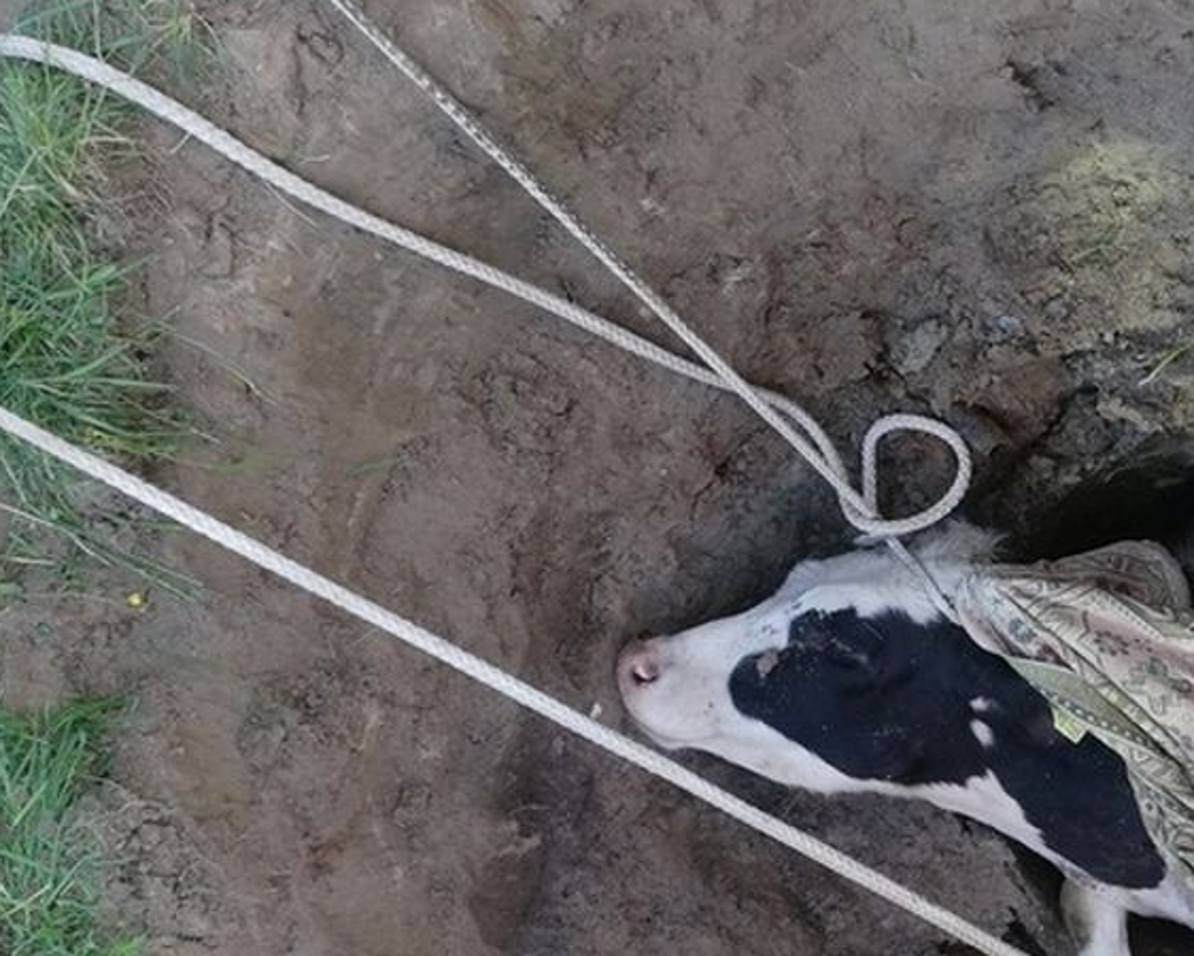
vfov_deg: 30.9
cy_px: 724
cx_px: 1043
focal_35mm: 48
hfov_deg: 36.7
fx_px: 1697
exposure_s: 1/120
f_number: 2.2
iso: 80
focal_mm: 3.81
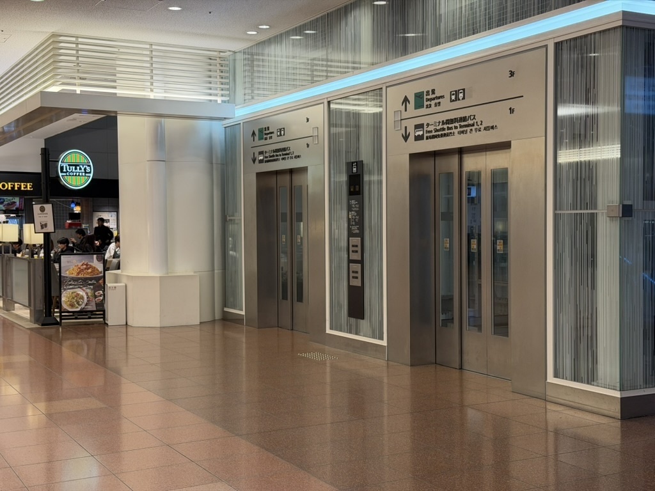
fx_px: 908
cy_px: 246
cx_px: 328
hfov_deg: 39.7
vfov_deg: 30.3
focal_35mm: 48
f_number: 1.78
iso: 160
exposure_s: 1/100
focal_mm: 6.76
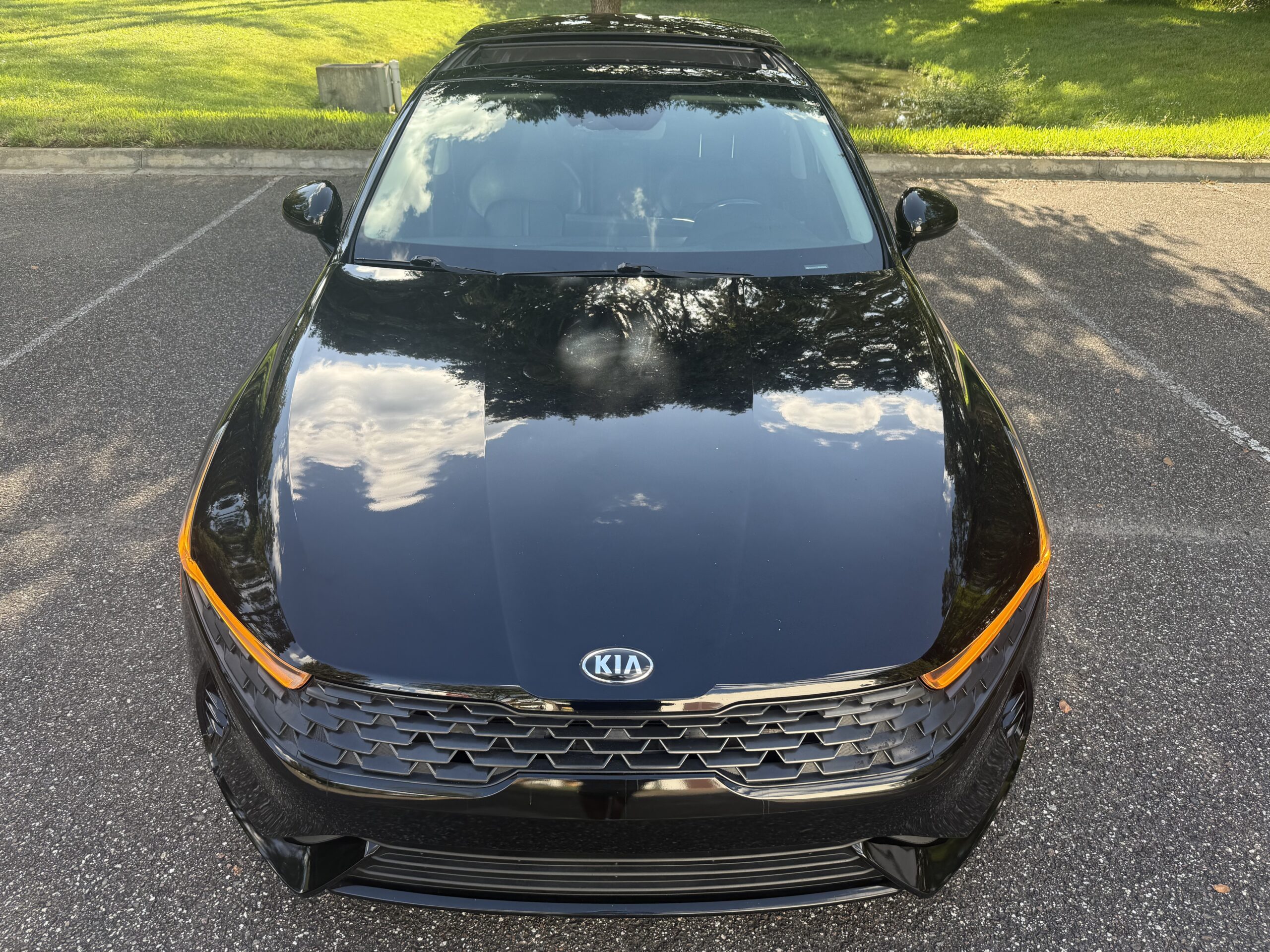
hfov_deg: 71.6
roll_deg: +0.4
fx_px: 881
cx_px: 635
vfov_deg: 56.8
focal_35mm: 24
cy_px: 476
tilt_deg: -29.4
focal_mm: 6.76
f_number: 1.78
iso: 80
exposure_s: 1/443
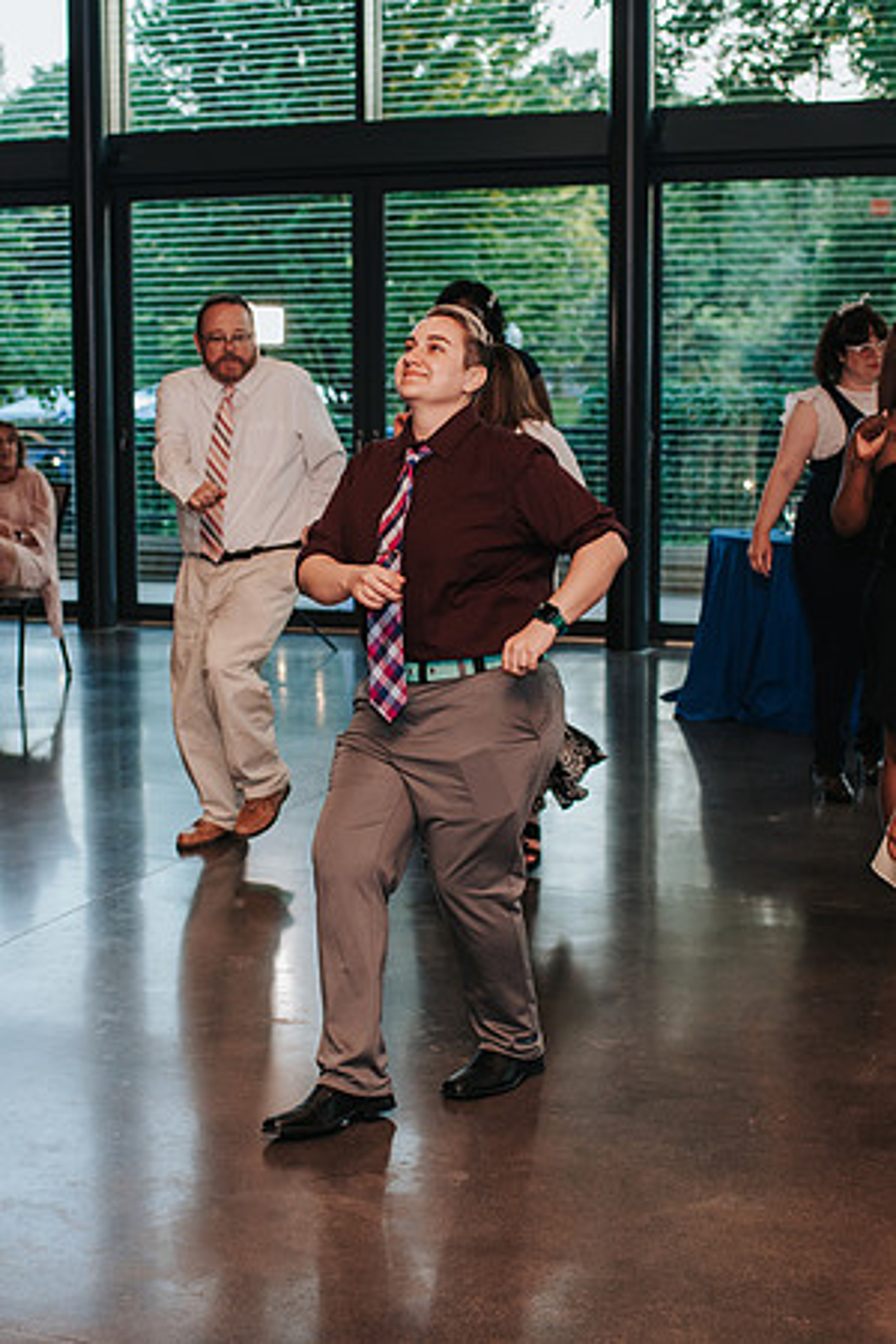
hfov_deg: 22.6
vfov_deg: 33.5
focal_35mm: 60
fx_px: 2236
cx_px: 345
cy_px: 659
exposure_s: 1/160
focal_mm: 35
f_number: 2.8
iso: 450
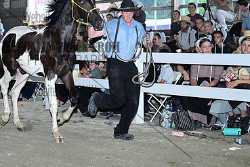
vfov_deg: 15.5
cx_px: 61
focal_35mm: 88
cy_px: 53
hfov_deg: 22.9
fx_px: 611
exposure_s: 1/203
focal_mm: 56
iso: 2000
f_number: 4.5
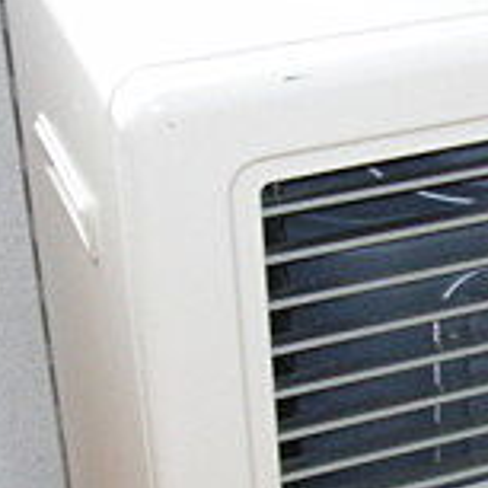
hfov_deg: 11.7
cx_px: 899
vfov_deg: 12.7
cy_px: 344
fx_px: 2185
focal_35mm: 137
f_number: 3.6
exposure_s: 1/80
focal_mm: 6.42
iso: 400
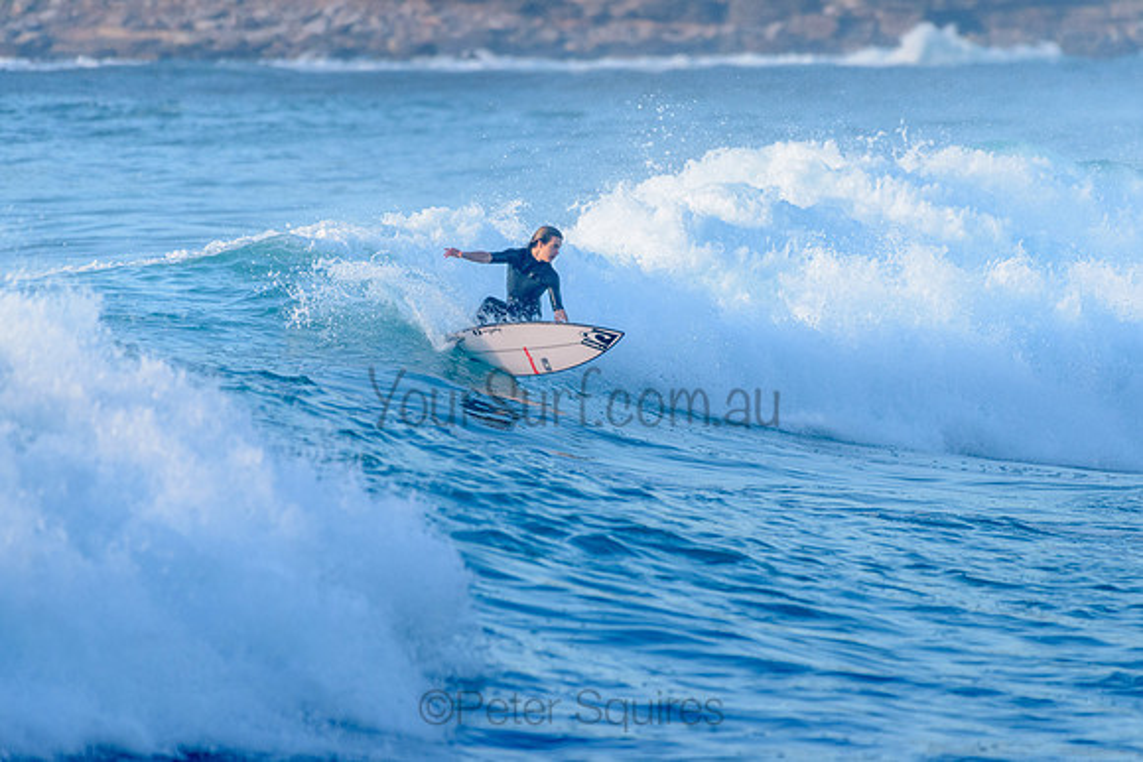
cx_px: 591
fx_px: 19443
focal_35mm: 612
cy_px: 311
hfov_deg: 3.4
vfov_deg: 2.2
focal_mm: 500
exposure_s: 1/2000
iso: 1100
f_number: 5.6
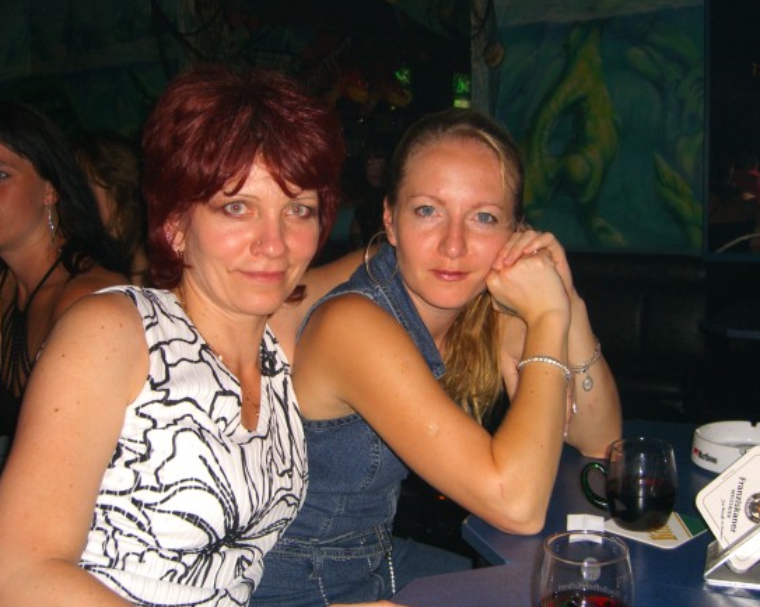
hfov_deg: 44.8
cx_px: 372
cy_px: 308
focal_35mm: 41
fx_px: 922
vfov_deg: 36.5
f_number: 2.8
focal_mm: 7.9
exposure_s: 1/60
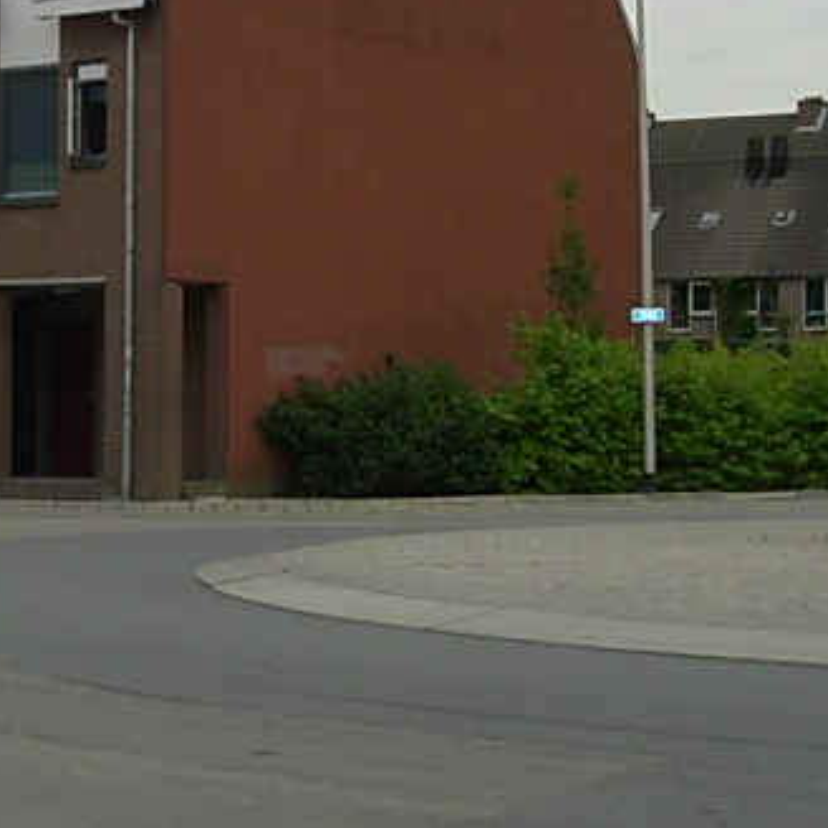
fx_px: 2842
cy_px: 189
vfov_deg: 16.5
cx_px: 40
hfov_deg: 16.3
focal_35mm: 105
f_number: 4.8
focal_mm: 7.8
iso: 79
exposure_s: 1/609
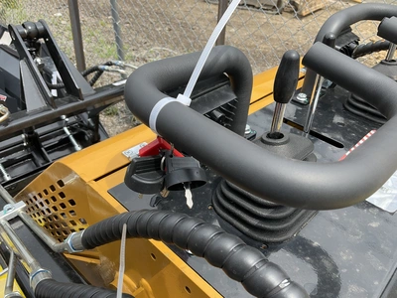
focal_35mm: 29
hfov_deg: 61.7
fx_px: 333
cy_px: 149
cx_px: 198
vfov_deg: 48.2
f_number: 1.8
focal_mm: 3
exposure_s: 1/869
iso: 25
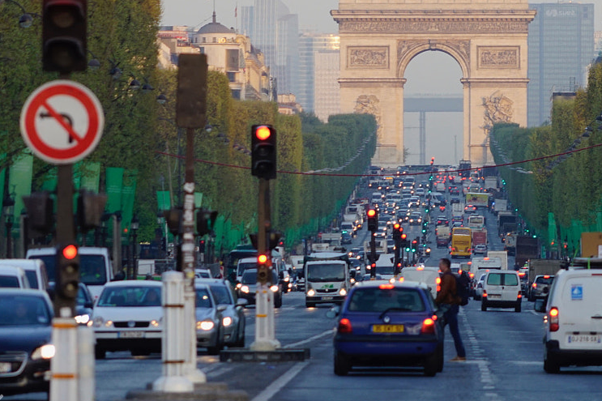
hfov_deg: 4.0
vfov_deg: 2.7
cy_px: 87
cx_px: 450
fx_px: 8643
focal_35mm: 517
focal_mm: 240
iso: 640
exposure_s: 1/250
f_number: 6.3
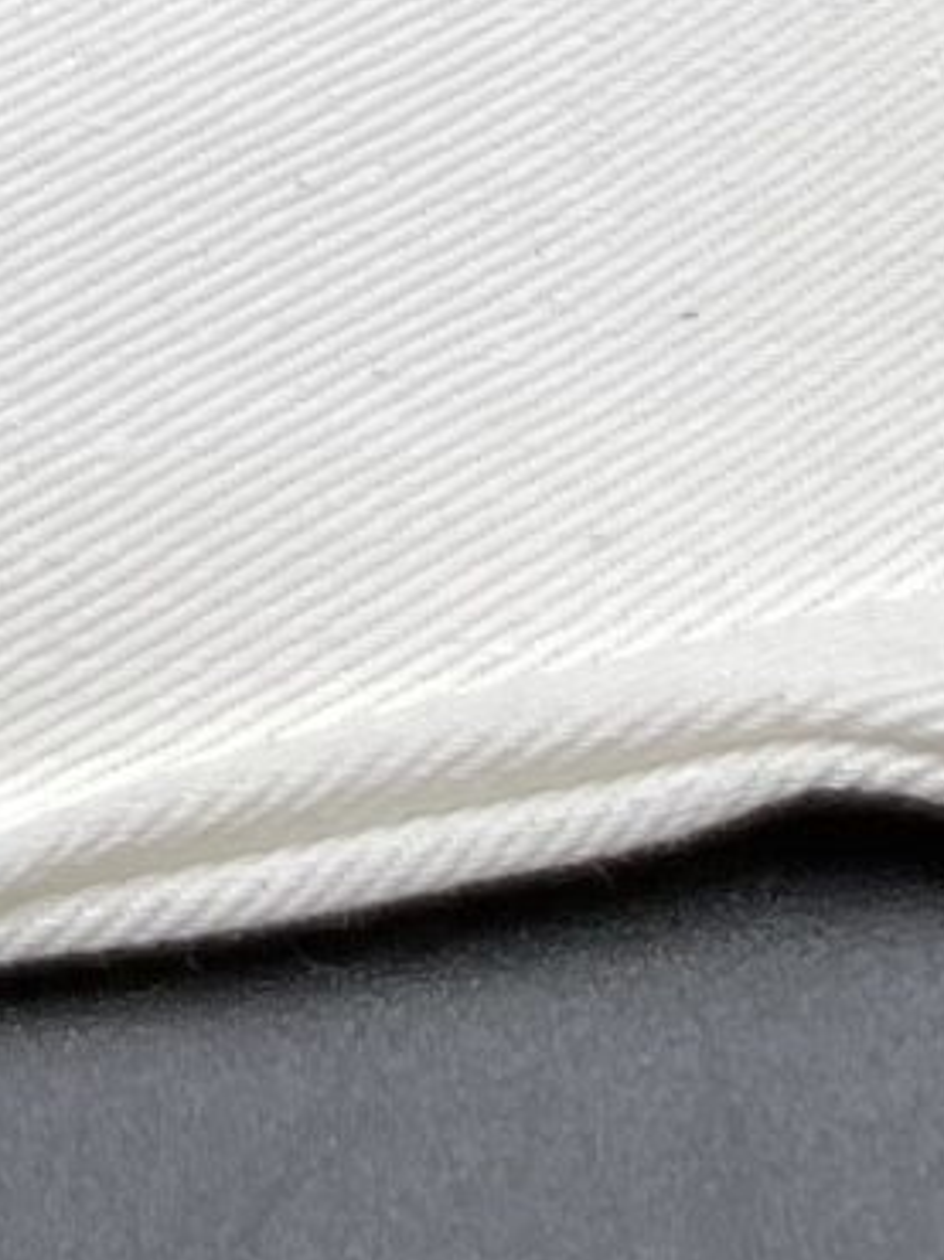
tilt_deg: -45.8
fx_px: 6553
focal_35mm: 180
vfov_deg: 8.7
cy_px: -2762
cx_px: -1701
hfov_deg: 7.4
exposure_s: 1/486
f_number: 1.6
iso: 32
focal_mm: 5.1
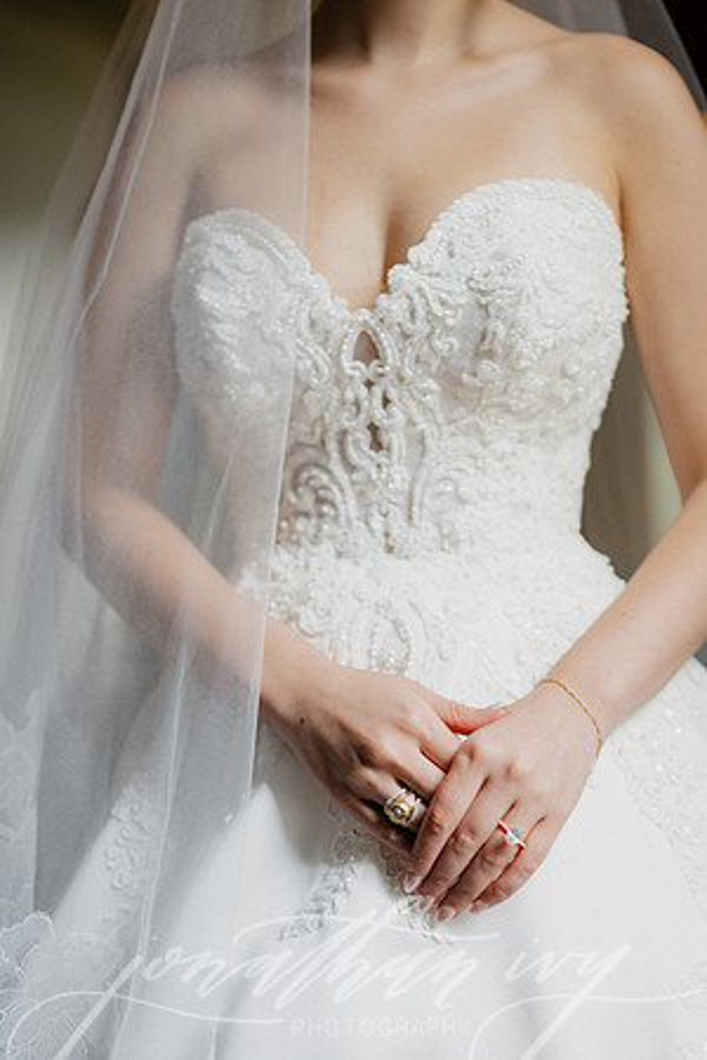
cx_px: 354
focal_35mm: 50
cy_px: 530
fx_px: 1473
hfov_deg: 27.0
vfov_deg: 39.6
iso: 100
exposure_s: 1/50
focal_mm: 50
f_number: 2
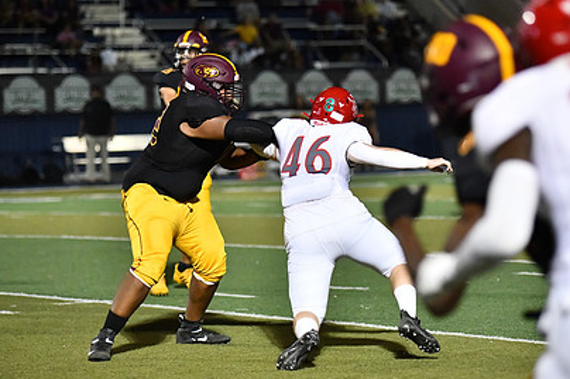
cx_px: 303
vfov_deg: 7.1
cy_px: 185
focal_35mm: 194
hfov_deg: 10.6
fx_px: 3070
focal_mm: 135
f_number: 2.8
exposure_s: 1/3200
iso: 9000
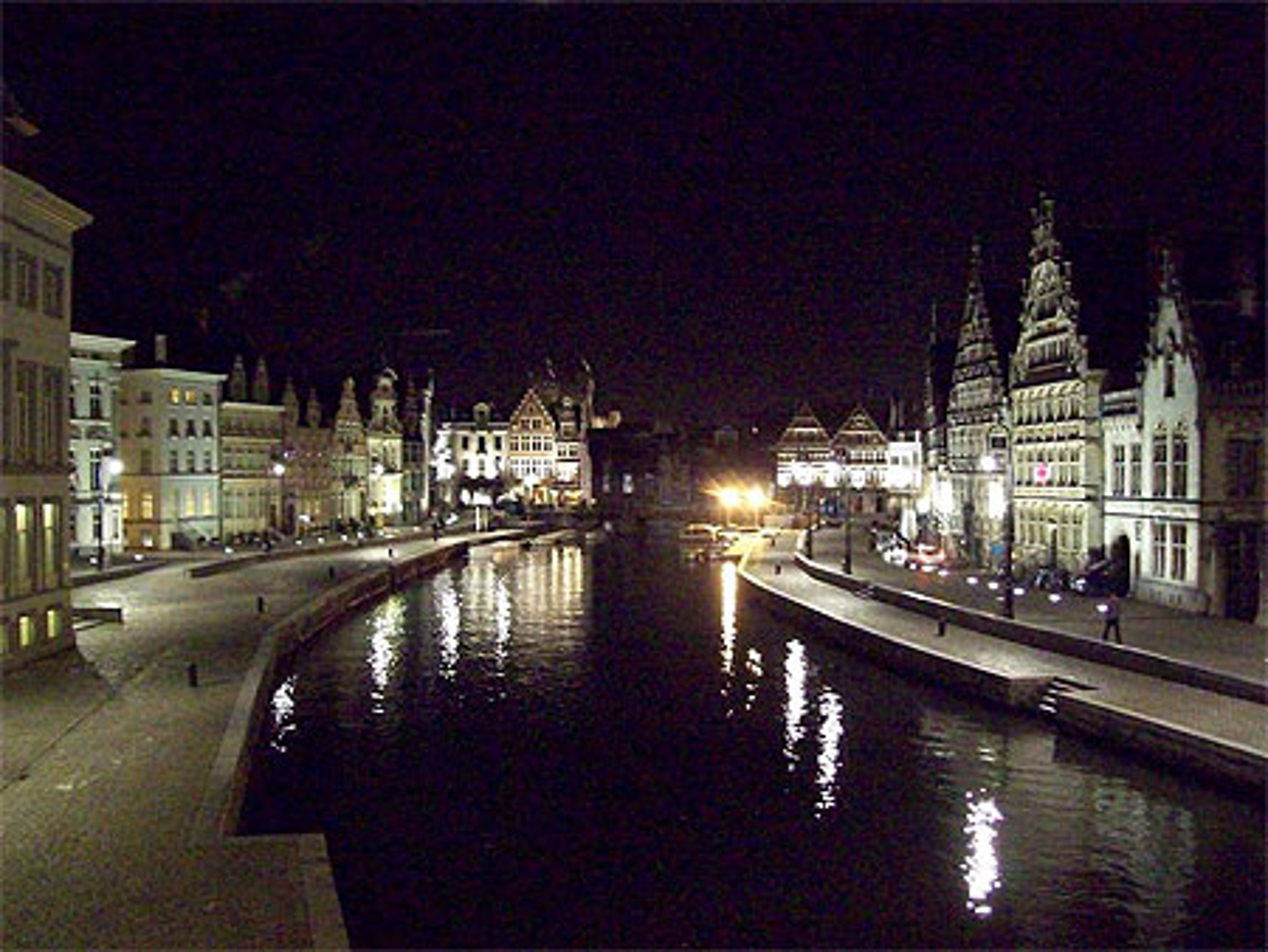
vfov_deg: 39.7
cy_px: 476
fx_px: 1319
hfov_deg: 51.3
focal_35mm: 36
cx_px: 634
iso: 1000
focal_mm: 6
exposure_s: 1/8
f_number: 2.7
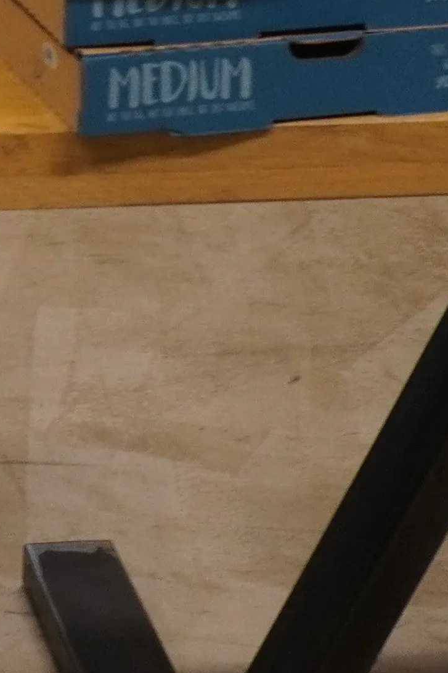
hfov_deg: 9.8
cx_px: -398
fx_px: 2465
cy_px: -268
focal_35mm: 132
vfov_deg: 14.7
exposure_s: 1/30
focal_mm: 16
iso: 800
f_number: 8
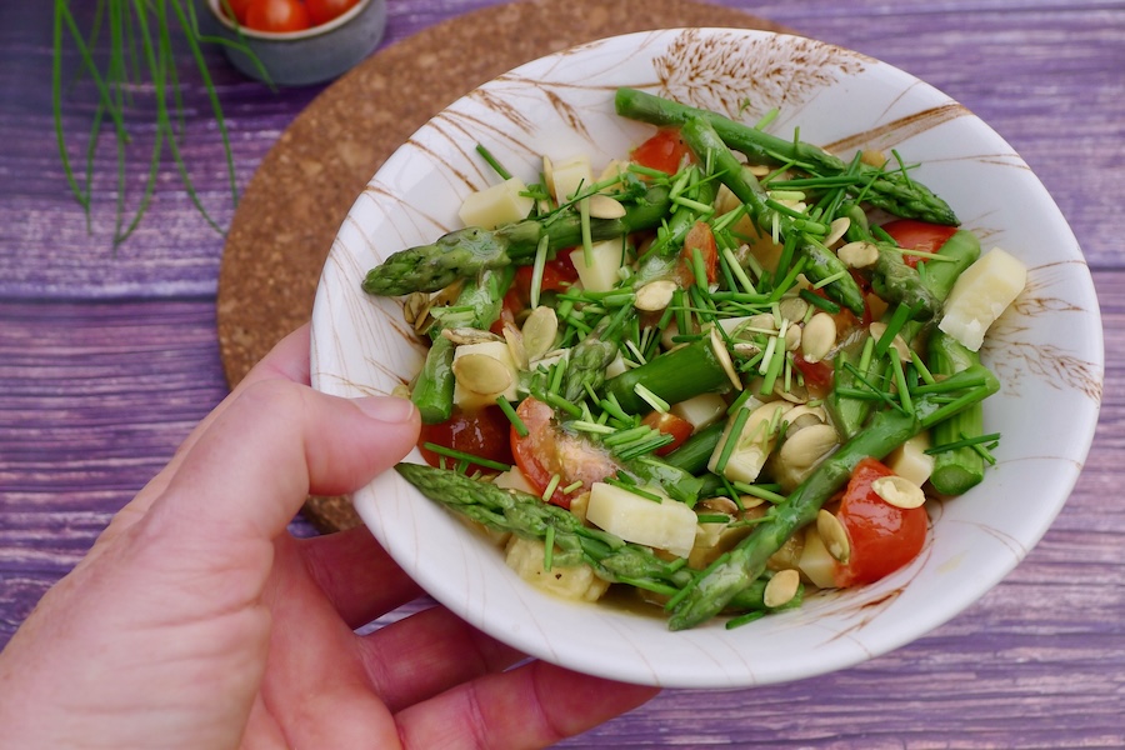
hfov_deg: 45.4
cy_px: 375
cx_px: 562
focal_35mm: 43
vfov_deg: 31.2
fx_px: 1344
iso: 80
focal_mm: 9.2
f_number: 3.2
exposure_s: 1/500
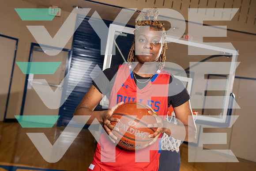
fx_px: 277
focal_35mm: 39
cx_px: 128
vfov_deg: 34.2
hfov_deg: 49.5
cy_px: 86
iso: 400
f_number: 5.6
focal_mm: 39
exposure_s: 1/250
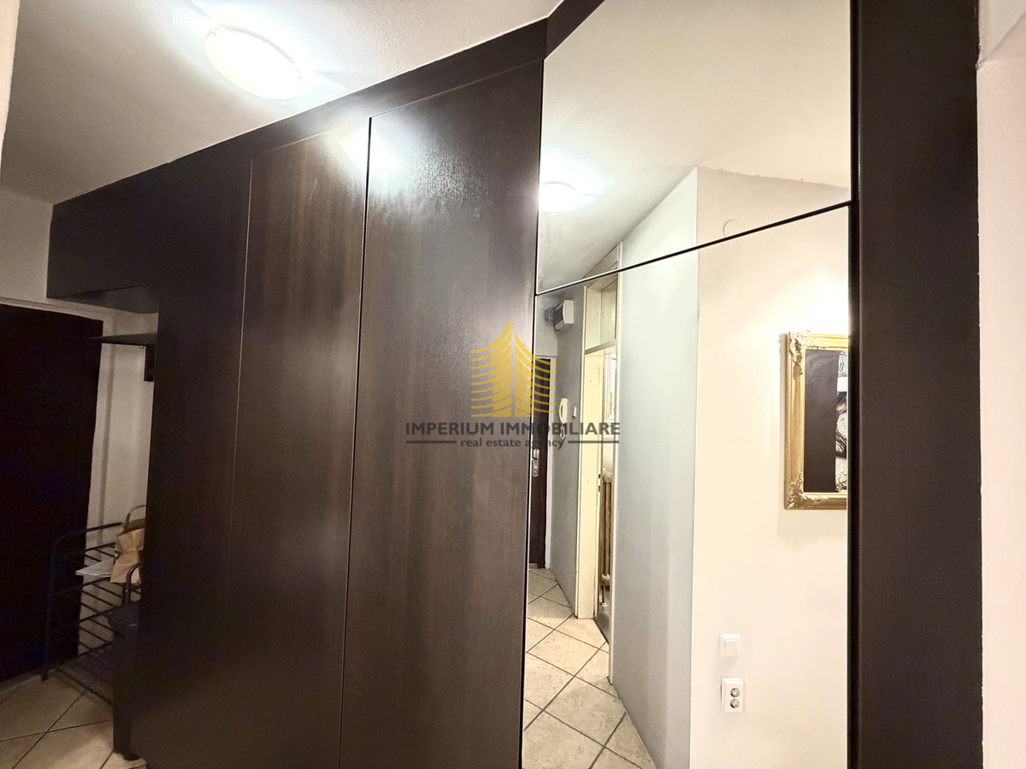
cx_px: 513
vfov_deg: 85.7
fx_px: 415
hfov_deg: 102.1
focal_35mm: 14
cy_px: 384
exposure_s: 1/33
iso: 1250
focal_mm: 2.22
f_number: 2.2
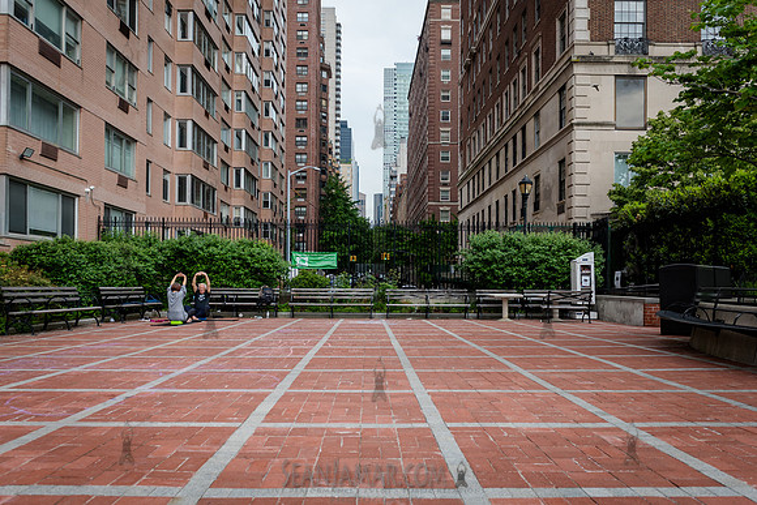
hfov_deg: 68.8
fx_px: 553
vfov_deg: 49.0
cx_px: 377
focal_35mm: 26
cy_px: 274
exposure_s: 1/800
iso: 400
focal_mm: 24
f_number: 4
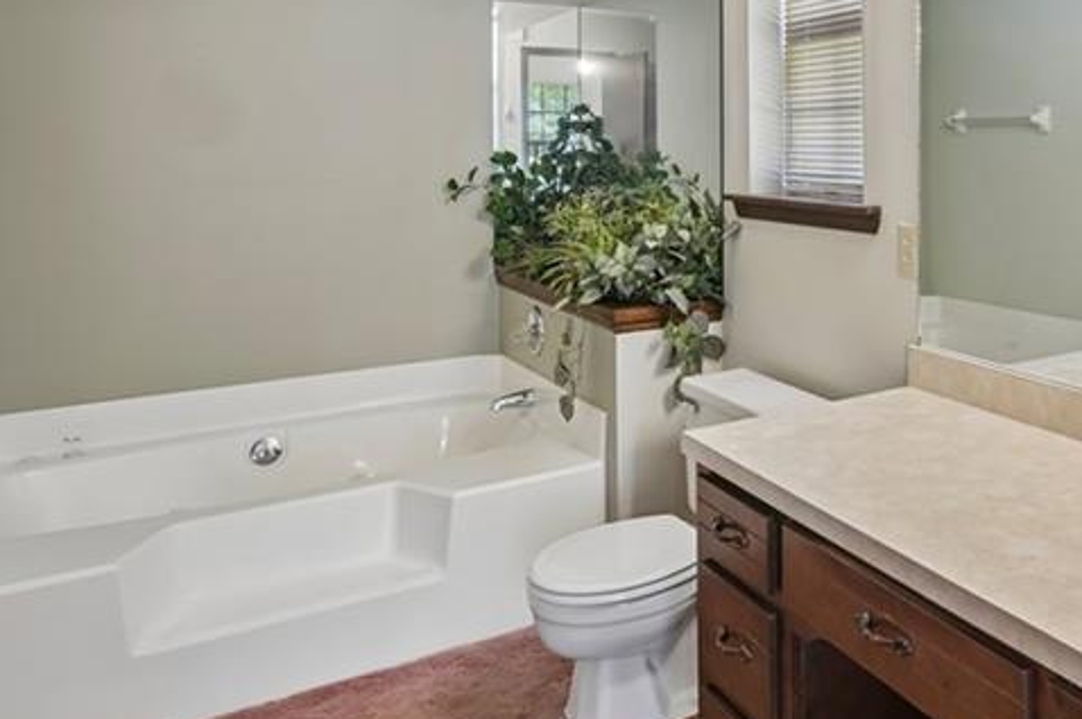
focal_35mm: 32
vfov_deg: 40.0
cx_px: 976
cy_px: 144
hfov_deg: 52.3
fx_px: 946
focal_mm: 14.7
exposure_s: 1/8
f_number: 8
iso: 320
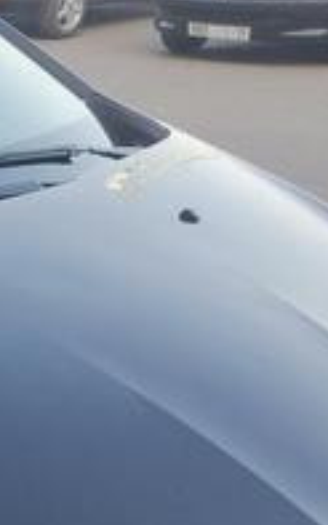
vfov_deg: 22.3
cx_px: -456
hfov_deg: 11.7
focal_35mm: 91
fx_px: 1302
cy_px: 470
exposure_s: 1/267
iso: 50
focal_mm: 3.95
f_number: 1.8
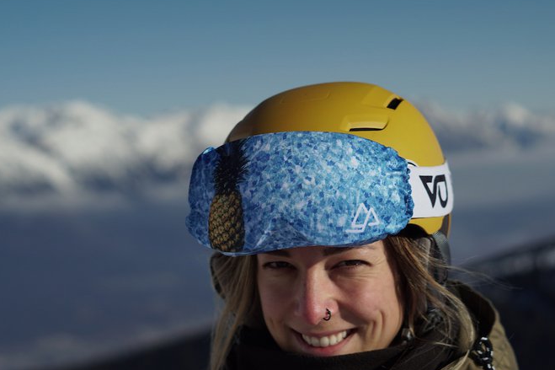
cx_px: 307
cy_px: 212
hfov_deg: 22.4
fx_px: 1402
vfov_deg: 15.0
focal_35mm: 91
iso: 100
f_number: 3.2
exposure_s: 1/1600
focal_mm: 50
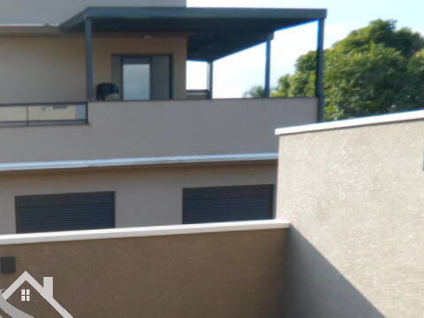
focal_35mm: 54
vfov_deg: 25.3
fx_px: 662
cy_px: 341
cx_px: 26
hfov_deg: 33.3
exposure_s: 1/750
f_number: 2.5
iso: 80
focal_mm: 4.5
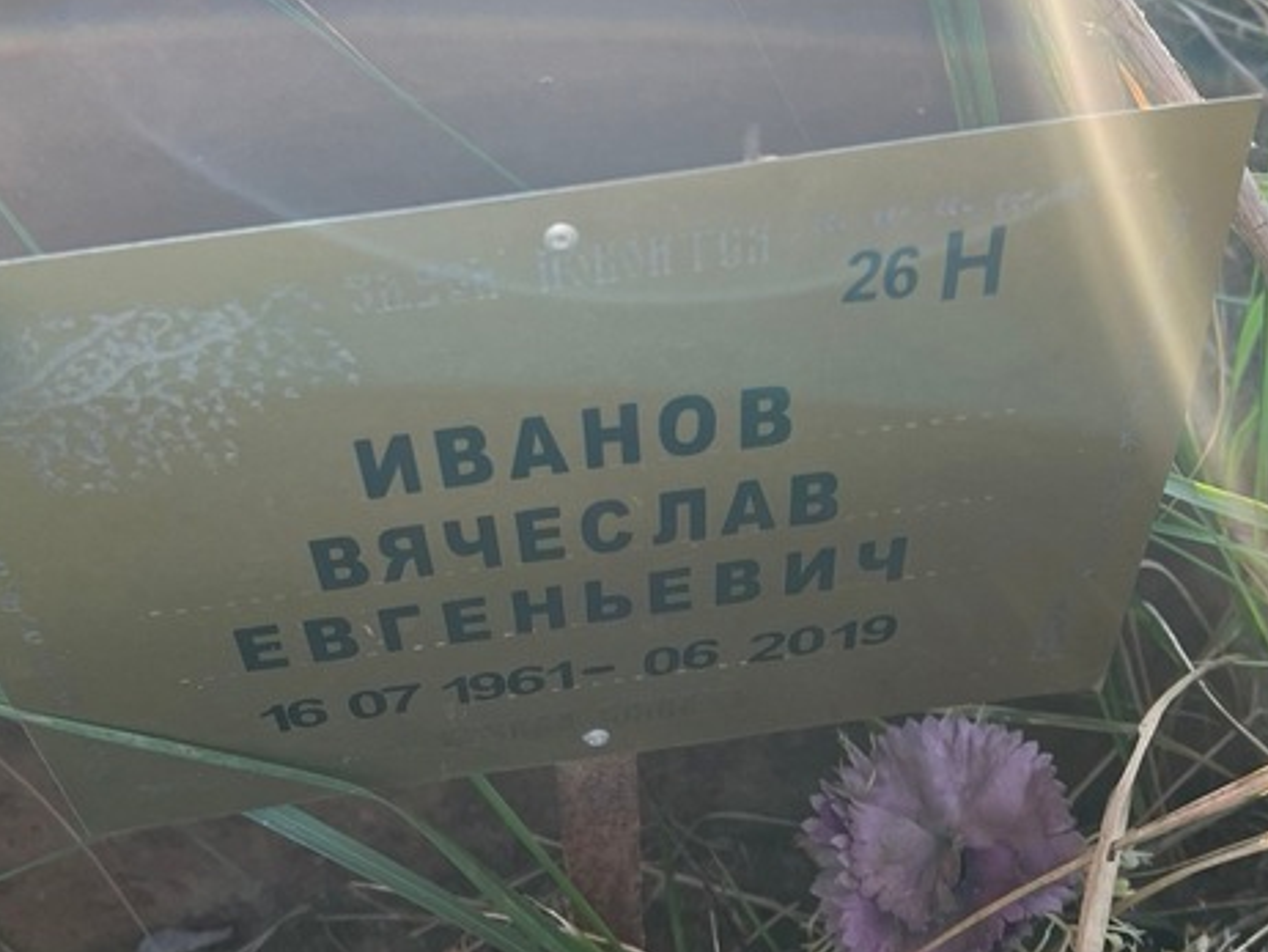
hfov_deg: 42.1
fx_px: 1649
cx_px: 637
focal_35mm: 45
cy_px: 464
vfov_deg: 32.2
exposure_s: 1/161
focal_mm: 5.7
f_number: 1.5
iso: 40
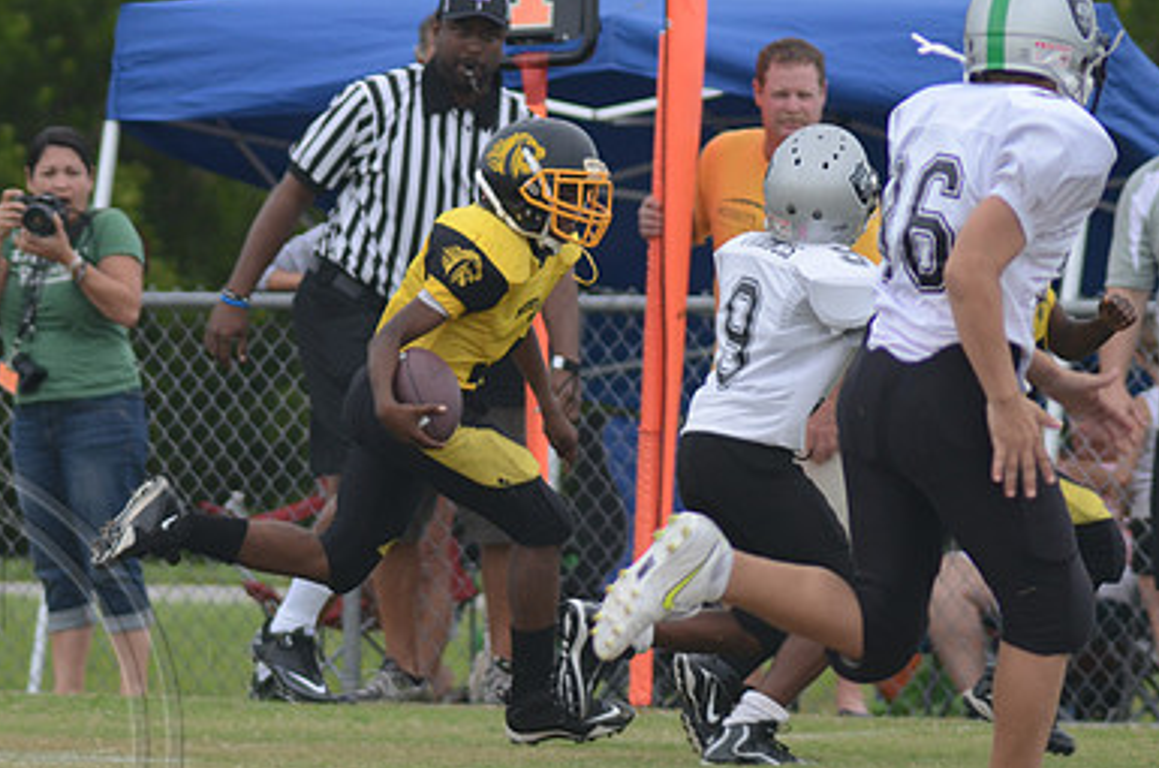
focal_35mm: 724
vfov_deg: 1.9
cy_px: 449
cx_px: 415
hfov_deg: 2.9
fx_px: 23260
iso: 400
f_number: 5.6
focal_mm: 320
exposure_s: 1/640
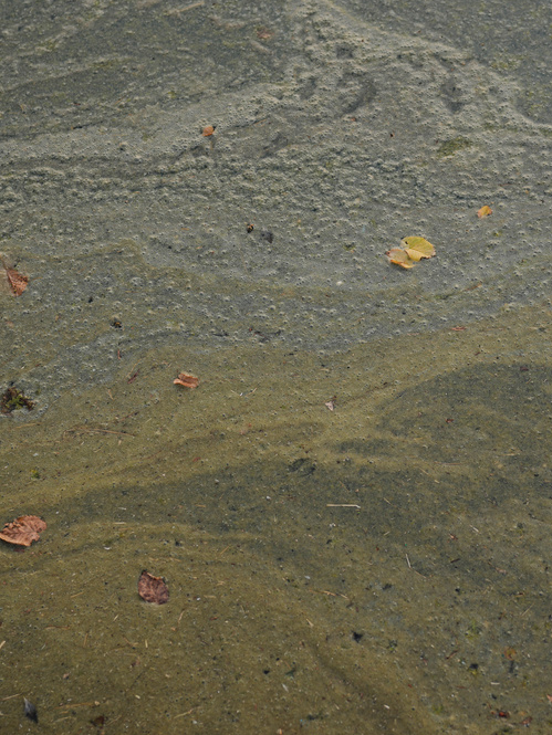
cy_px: 371
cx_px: 257
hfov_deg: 19.9
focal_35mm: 74
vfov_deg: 26.3
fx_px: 1573
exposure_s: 1/160
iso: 80
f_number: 4
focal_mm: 50
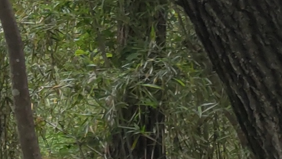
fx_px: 1511
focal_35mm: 202
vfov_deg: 5.7
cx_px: -596
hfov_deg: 8.6
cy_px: -253
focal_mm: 4.8
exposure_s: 1/100
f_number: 1.79
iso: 243
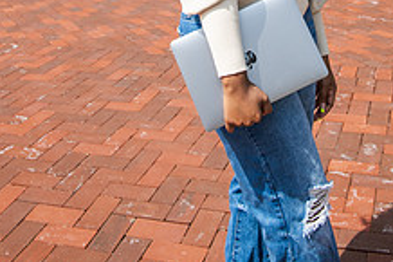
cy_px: -128
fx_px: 698
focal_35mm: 64
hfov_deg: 31.4
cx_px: 209
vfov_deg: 18.8
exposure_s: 1/500
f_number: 5.6
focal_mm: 31
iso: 200
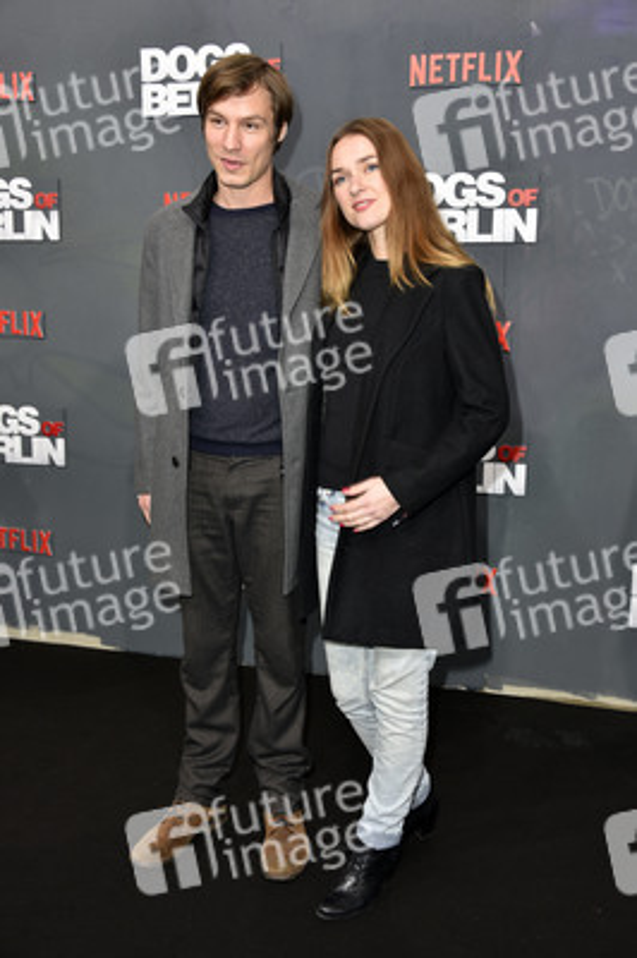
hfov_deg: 36.8
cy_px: 479
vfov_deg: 53.2
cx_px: 318
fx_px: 957
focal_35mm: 36
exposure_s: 1/200
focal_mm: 36
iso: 250
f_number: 5.6
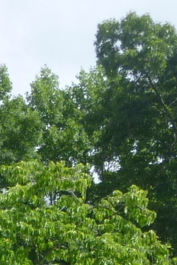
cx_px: -212
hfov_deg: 6.4
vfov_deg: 9.3
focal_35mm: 206
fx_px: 1519
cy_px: 538
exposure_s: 1/640
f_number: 3.3
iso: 100
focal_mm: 5.2
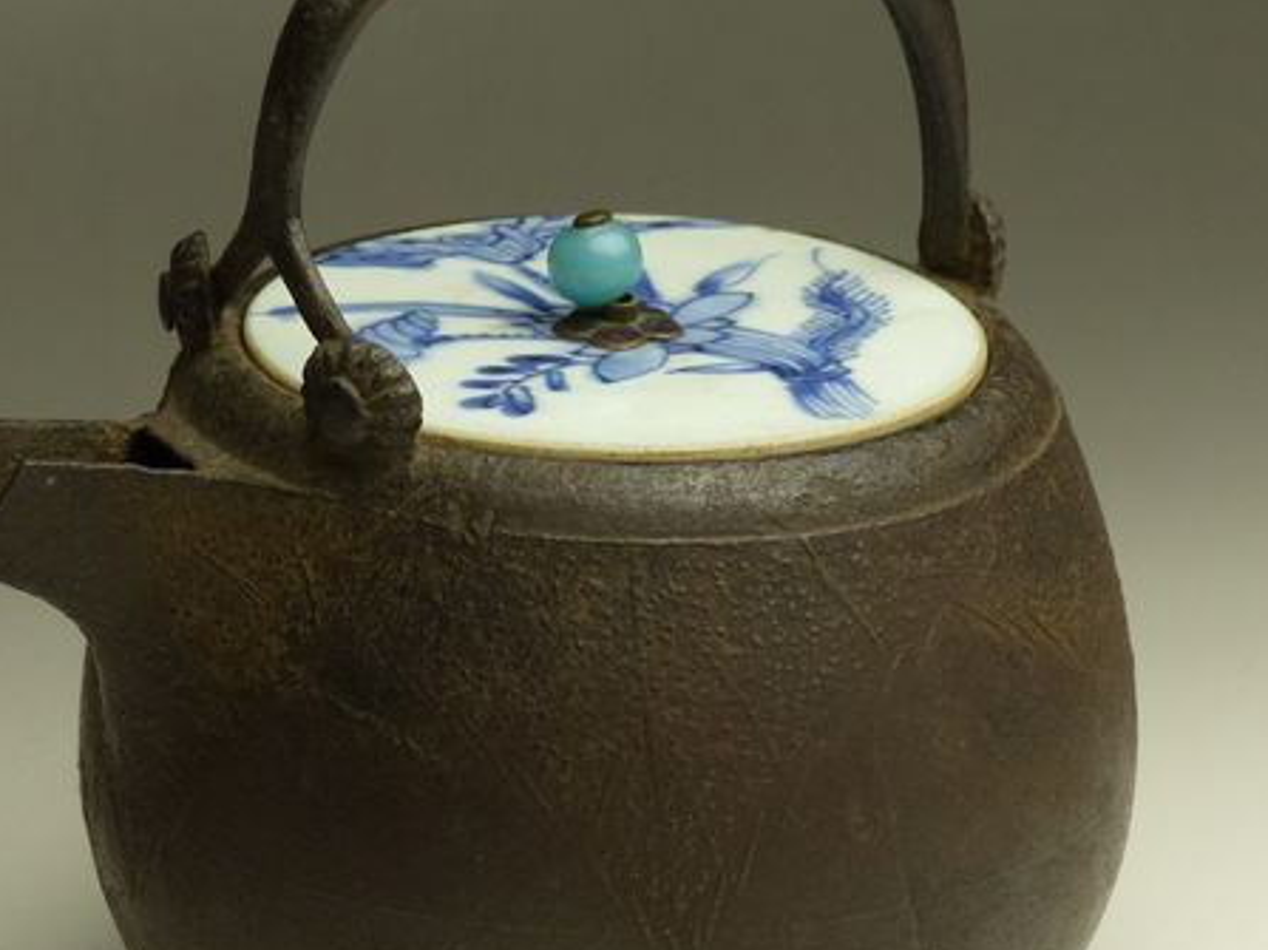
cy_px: 515
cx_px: 644
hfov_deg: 15.1
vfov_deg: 11.3
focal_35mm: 131
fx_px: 4797
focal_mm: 14
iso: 200
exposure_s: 1/100
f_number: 4
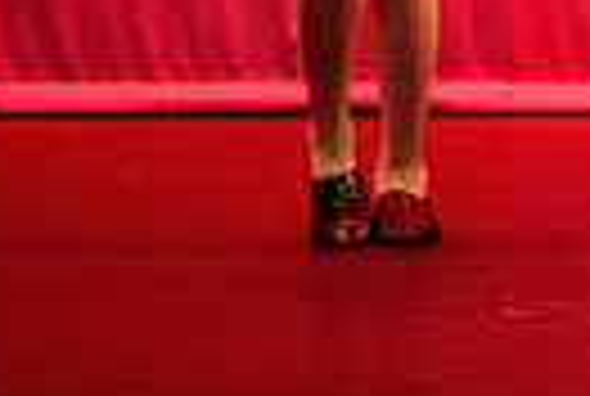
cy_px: -334
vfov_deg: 1.3
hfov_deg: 1.9
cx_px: 1325
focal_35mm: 1058
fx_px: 17379
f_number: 2.8
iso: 1250
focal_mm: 200
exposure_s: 1/320
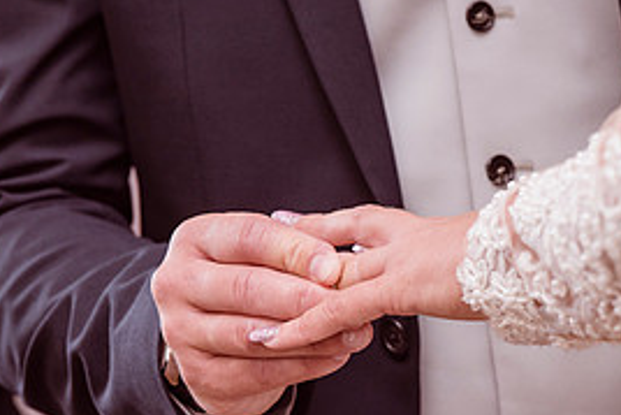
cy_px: 367
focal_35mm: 390
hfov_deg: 5.3
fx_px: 6731
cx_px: 452
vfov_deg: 3.5
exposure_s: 1/200
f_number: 5.6
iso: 500
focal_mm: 180
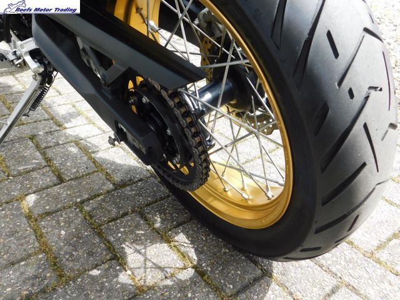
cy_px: 150
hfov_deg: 60.0
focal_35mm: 30
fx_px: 347
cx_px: 200
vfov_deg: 46.8
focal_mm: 5.3
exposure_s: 1/200
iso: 125
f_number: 3.2
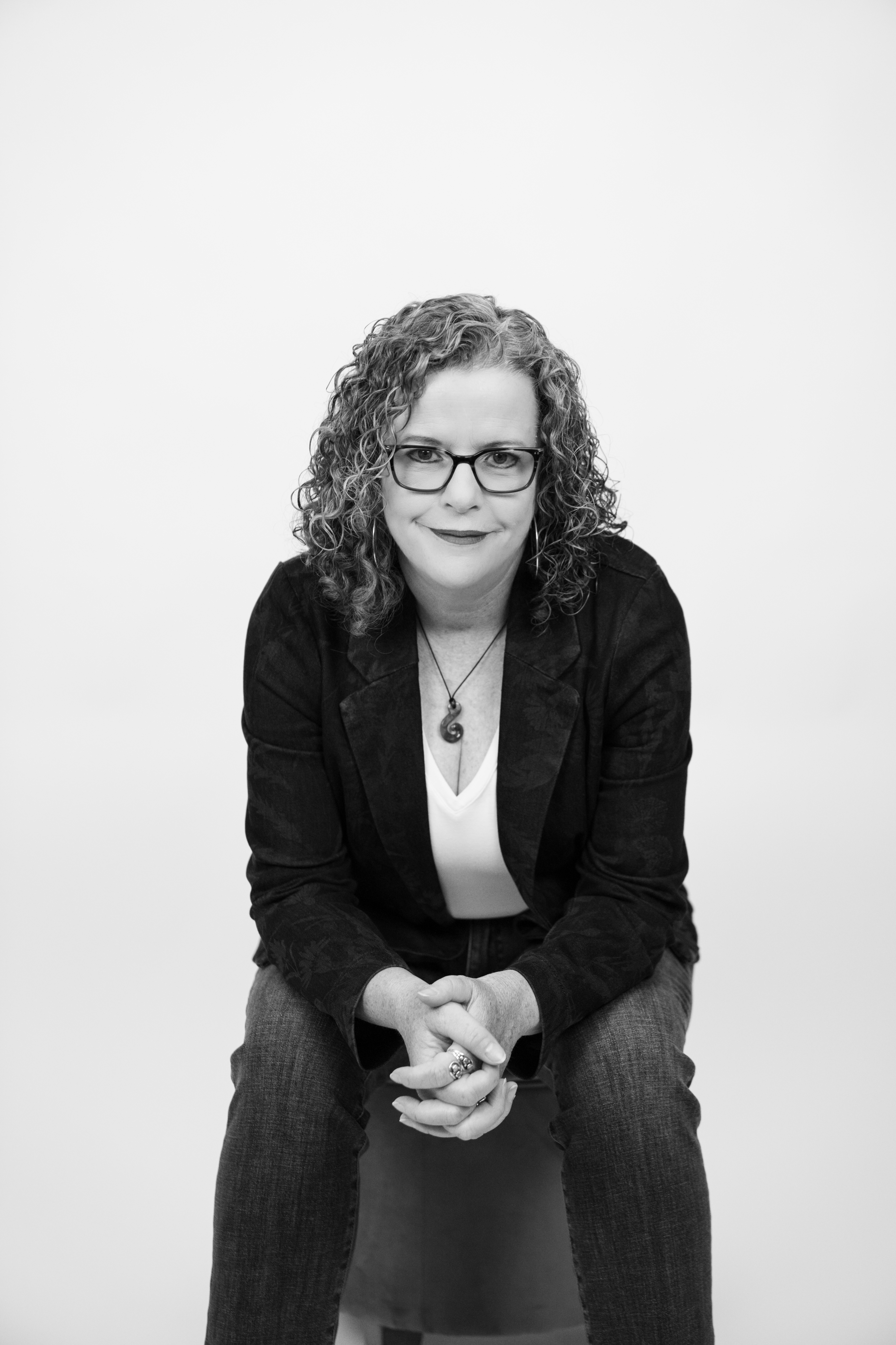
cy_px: 672
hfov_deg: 26.0
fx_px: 1941
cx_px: 448
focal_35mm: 52
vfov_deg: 38.2
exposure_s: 1/500
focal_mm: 52
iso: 500
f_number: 3.2
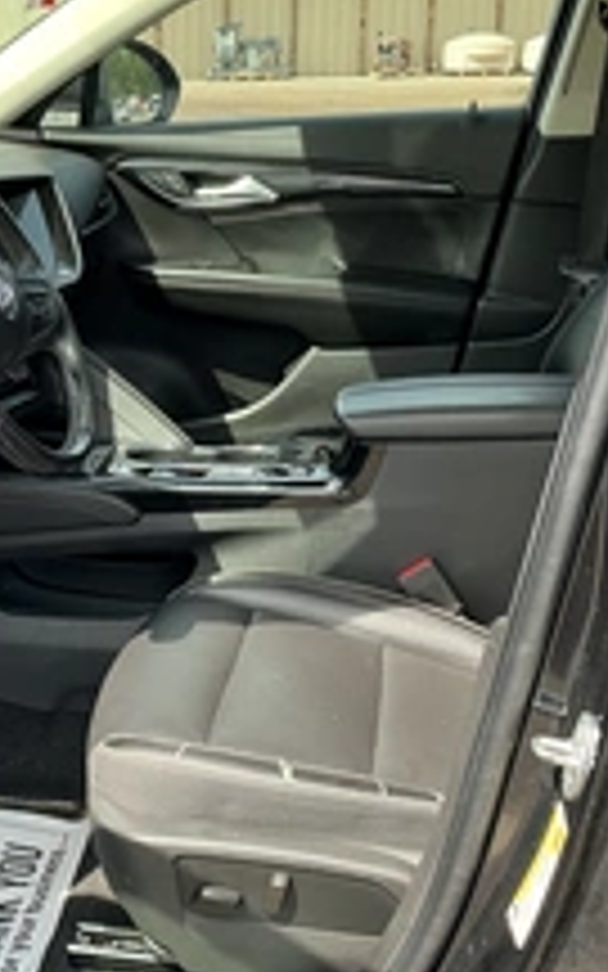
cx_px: 117
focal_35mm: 55
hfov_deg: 23.2
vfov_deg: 36.9
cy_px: 468
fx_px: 1458
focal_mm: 3
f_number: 1.8
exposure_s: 1/215
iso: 20
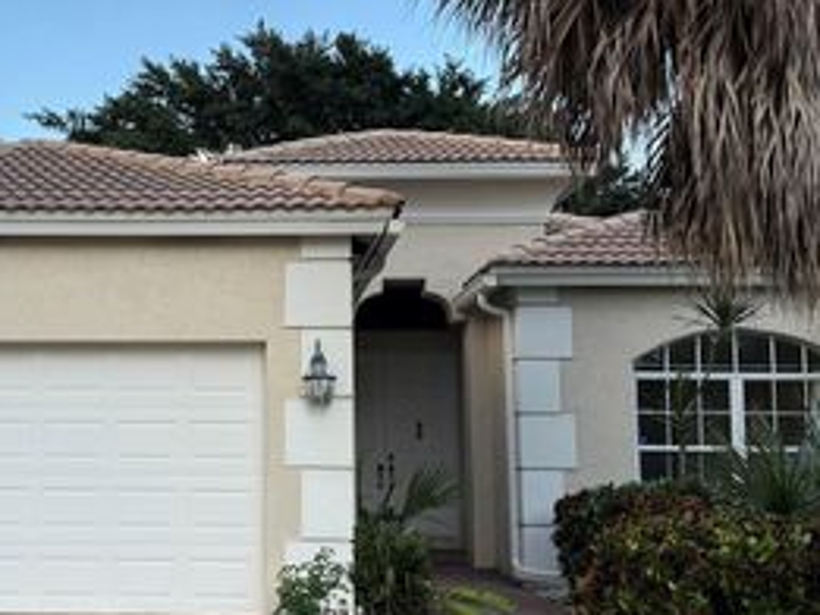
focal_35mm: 46
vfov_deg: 31.5
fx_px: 1090
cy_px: 334
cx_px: 201
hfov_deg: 40.0
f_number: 1.78
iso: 80
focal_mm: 6.76
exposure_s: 1/559
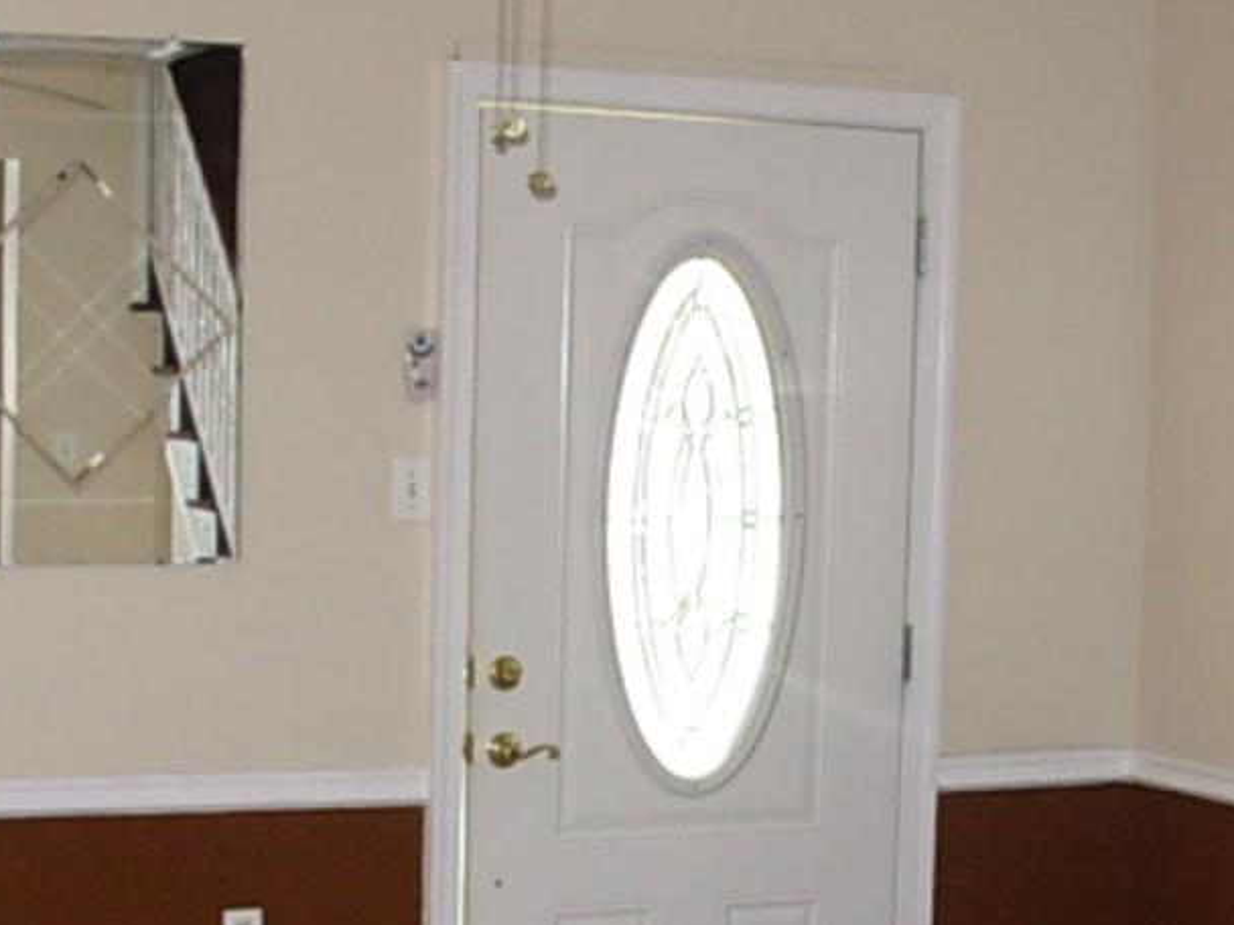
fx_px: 3208
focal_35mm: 90
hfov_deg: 21.8
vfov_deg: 16.2
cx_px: 690
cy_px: 799
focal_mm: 6.3
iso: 109
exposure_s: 1/69.8
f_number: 2.9
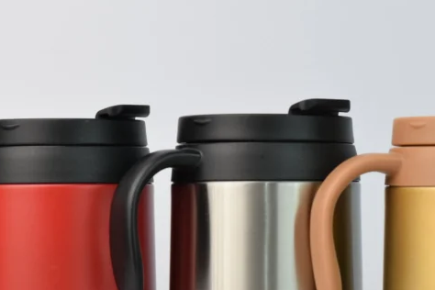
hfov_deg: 12.7
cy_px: 202
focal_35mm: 162
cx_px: 157
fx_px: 1957
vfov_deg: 8.5
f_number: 4.5
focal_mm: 50
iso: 1600
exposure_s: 1/250
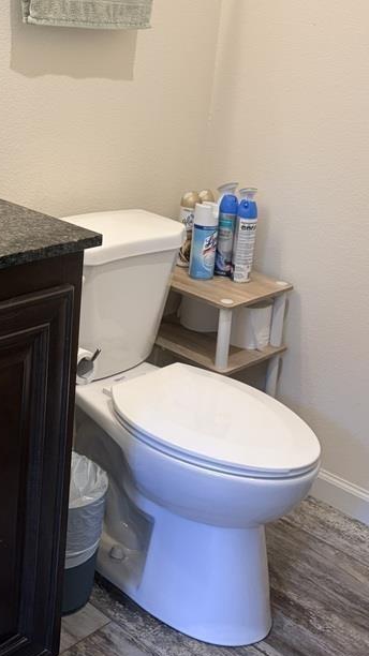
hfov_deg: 23.5
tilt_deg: -13.8
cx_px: 65
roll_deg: -3.0
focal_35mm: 50
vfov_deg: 40.6
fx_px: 870
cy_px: 202
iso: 125
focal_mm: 5.96
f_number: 1.6
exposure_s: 1/60
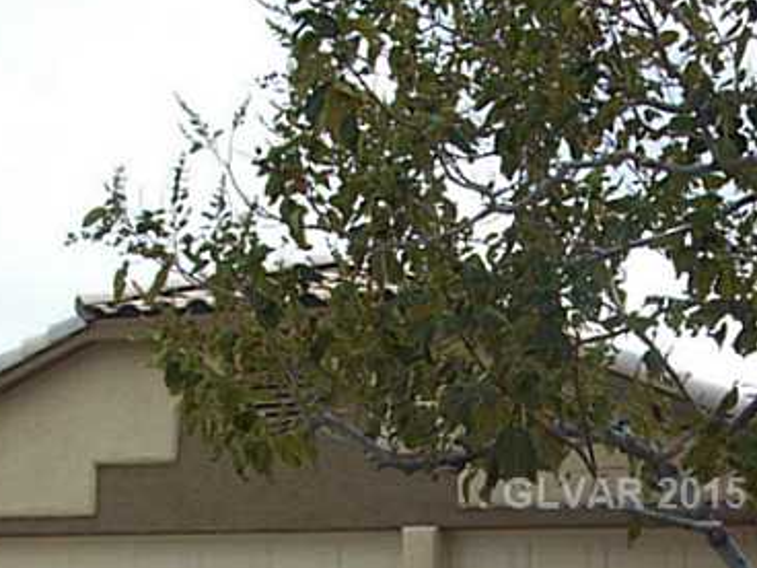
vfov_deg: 19.6
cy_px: 494
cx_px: 627
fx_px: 1618
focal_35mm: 74
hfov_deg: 25.8
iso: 80
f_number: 5.5
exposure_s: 1/314
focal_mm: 5.7
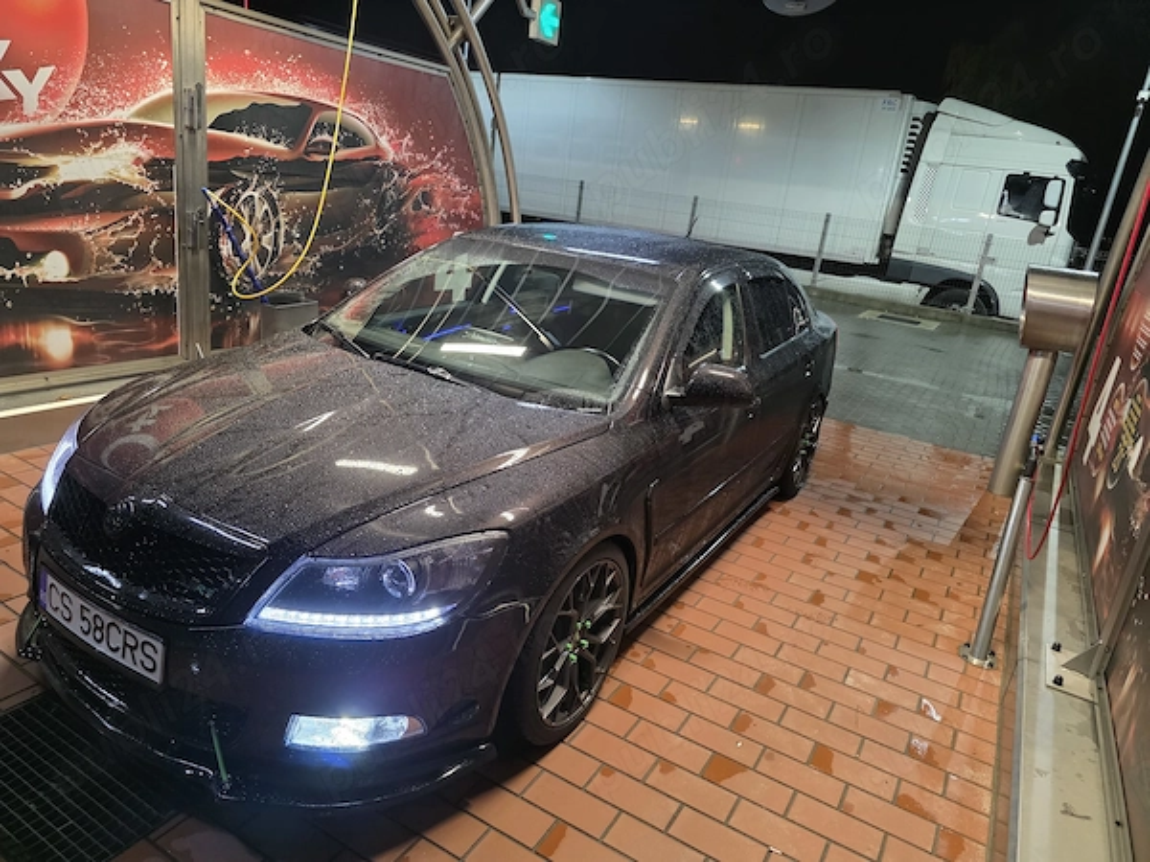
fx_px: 764
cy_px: 431
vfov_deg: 58.9
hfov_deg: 73.9
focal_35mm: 23
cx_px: 575
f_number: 1.7
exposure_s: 1/100
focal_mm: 6.3
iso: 800
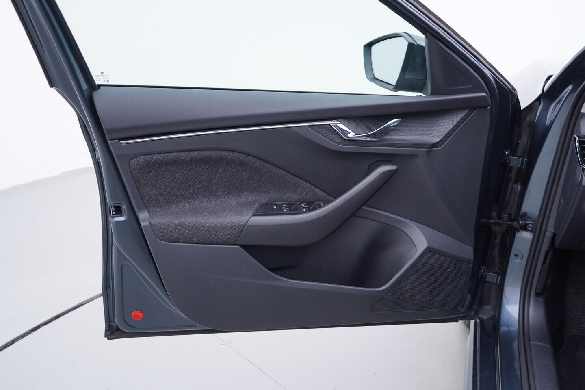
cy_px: 195
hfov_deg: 53.1
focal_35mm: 36
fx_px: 585
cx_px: 292
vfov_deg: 36.9
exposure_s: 1/50
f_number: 3.2
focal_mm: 24
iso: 125
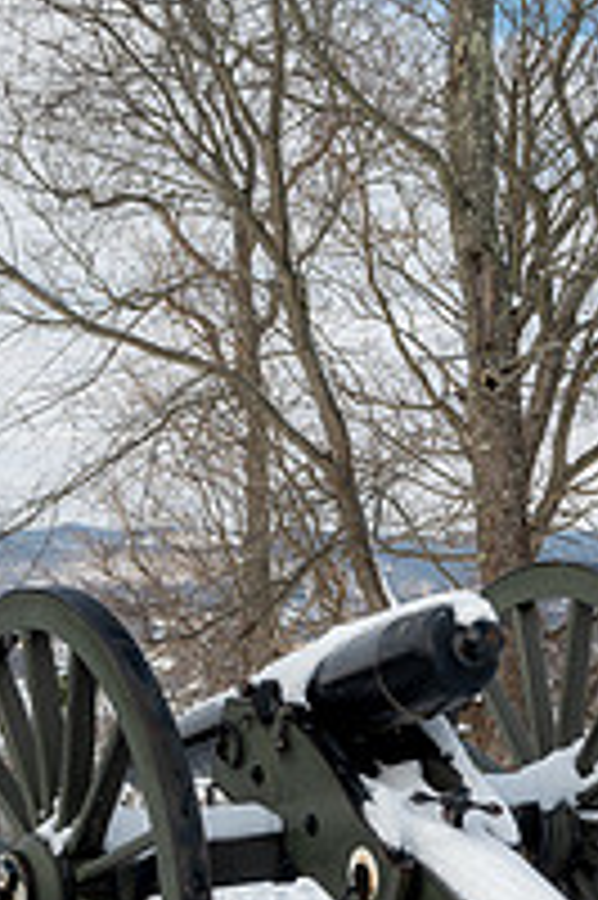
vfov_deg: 20.8
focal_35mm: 98
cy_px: 392
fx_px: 2446
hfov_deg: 13.9
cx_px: 414
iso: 100
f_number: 8
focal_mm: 29
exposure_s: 1/200
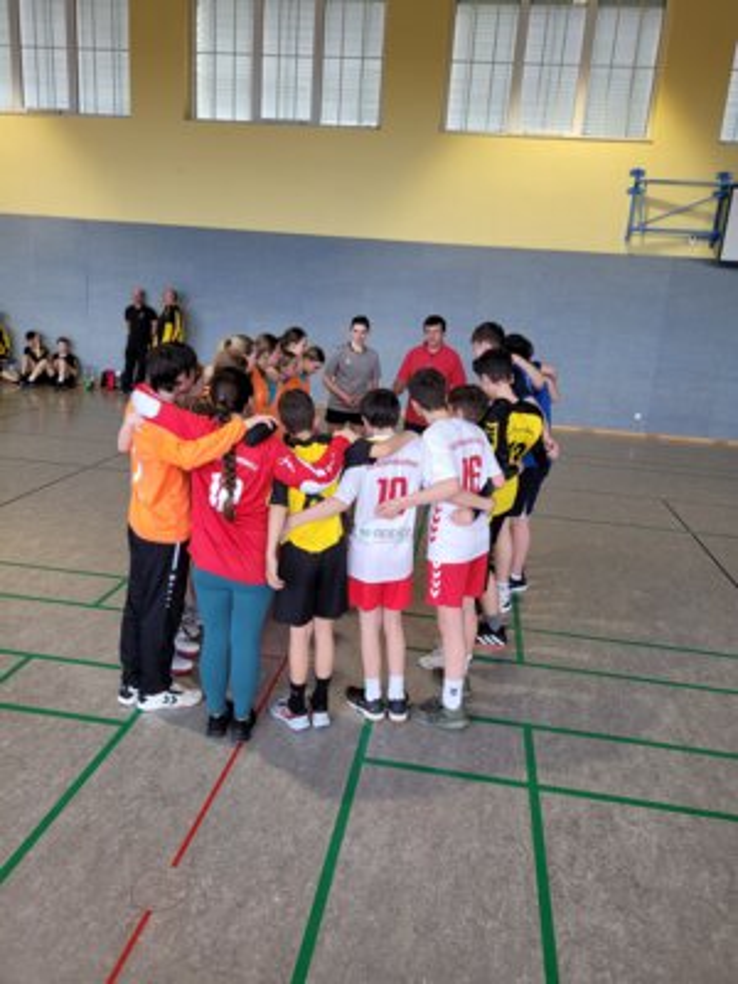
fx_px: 739
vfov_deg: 67.3
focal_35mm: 26
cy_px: 492
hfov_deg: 53.1
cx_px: 369
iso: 100
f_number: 1.8
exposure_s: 1/120
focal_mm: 5.4
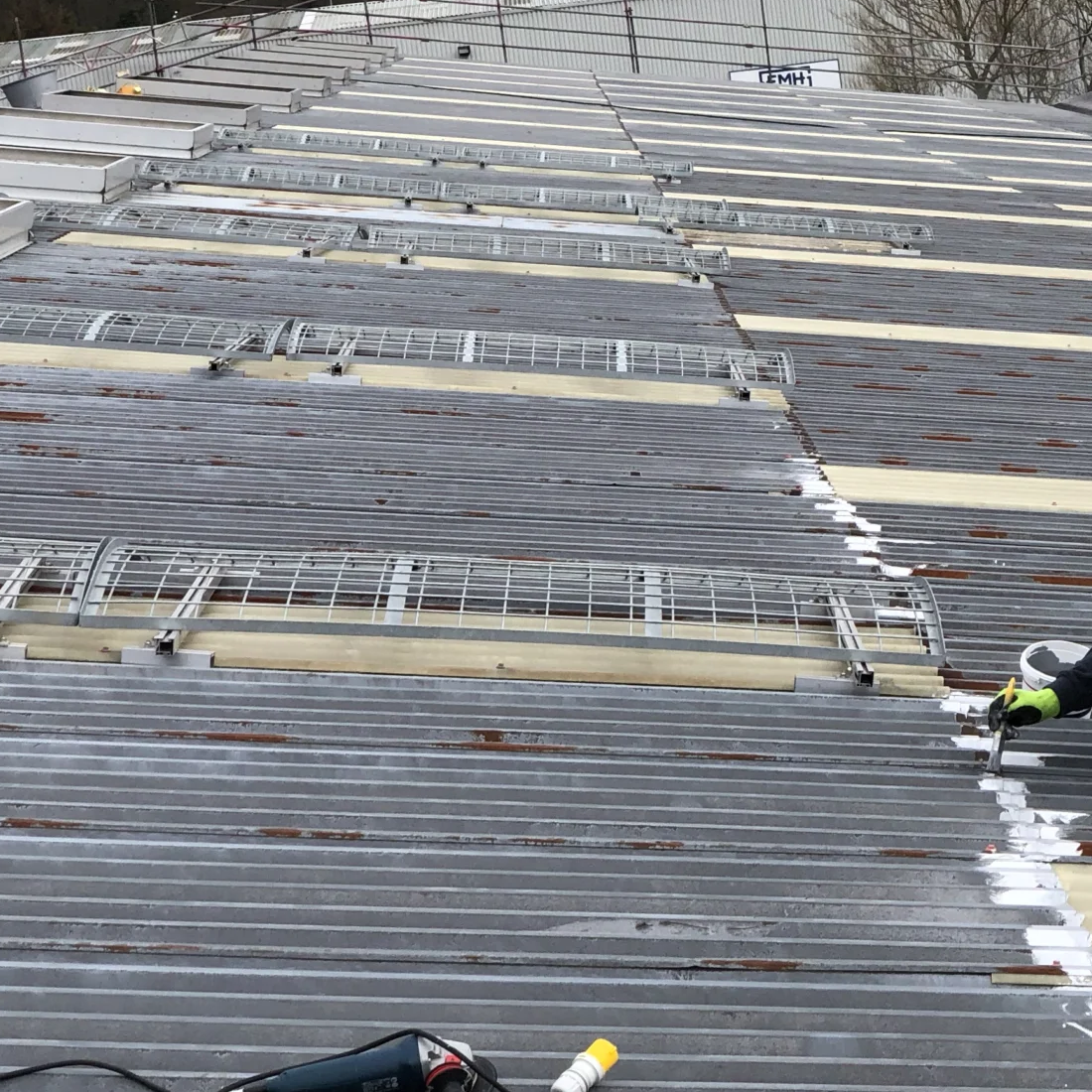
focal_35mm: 107
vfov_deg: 16.2
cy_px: 394
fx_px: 3819
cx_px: 1215
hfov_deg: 15.8
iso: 16
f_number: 2.4
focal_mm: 6
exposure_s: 1/631
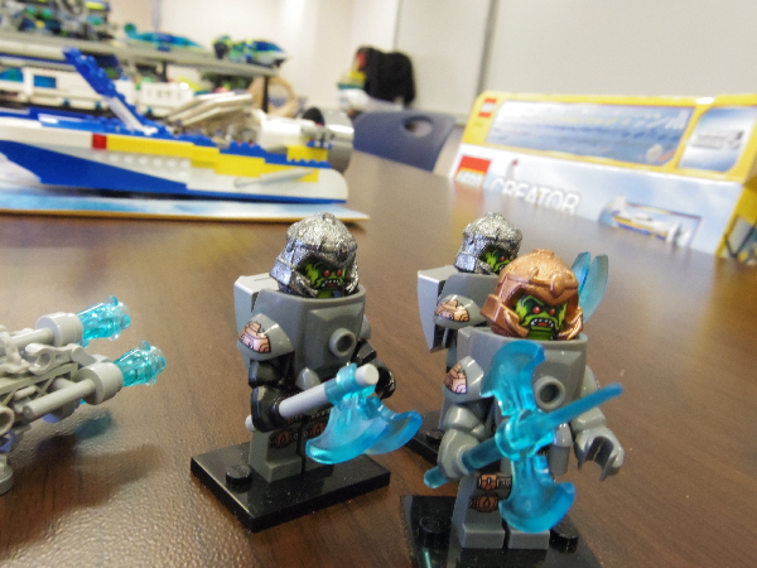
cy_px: 284
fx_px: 656
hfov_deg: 60.0
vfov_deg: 46.8
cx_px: 378
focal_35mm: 30
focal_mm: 5.5
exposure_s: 1/50
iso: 1000
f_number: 4.5
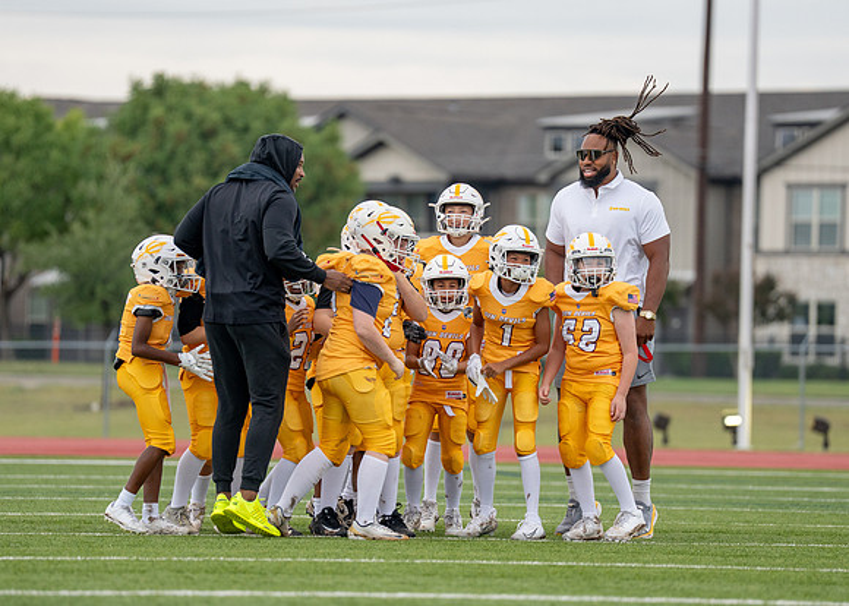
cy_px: 324
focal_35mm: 270
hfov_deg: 7.5
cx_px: 459
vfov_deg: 5.3
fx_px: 6502
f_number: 2.8
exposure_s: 1/2000
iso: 500
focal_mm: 200
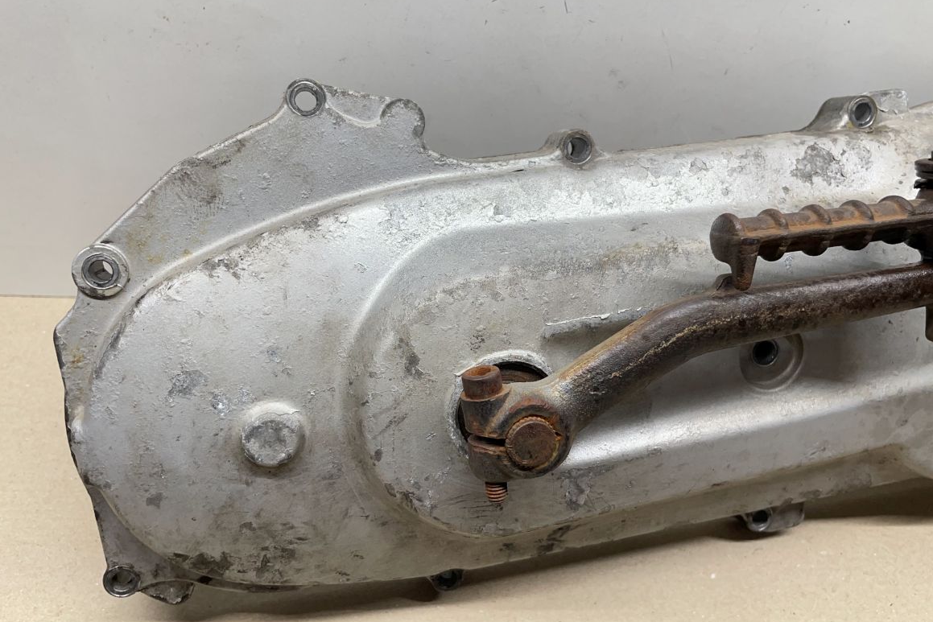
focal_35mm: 28
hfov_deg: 65.5
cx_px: 464
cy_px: 313
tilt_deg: -45.9
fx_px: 726
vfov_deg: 46.4
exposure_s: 1/100
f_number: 1.6
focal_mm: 4.2
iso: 64
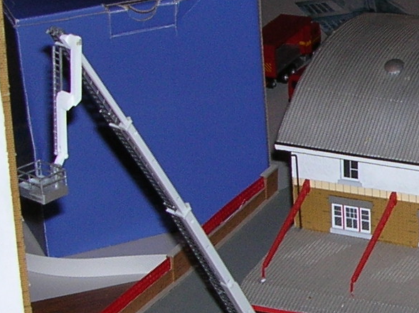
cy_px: 199
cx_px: 588
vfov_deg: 10.9
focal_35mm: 136
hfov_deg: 13.8
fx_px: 1645
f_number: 2.8
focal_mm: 5.8
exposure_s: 1/60.1
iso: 50
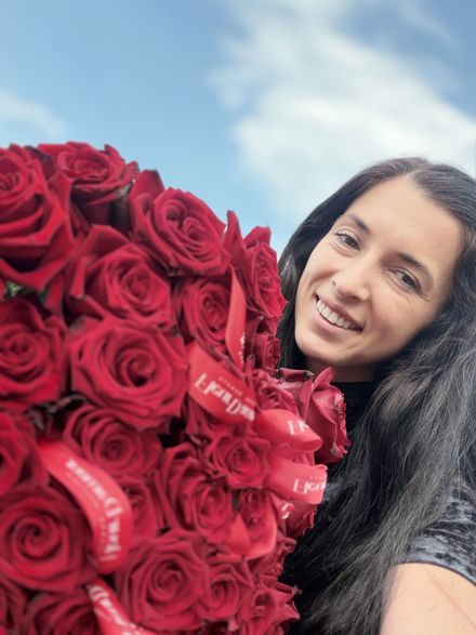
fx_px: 550
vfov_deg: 60.0
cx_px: 238
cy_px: 318
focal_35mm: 30
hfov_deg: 46.8
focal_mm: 2.71
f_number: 1.9
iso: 50
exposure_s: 1/206
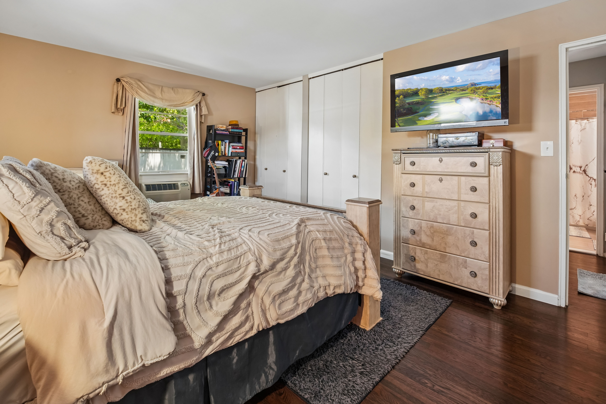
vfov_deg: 81.2
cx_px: 303
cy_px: 202
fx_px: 236
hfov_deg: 104.3
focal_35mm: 14
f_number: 7.1
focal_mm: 14
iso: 1000
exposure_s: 1/20
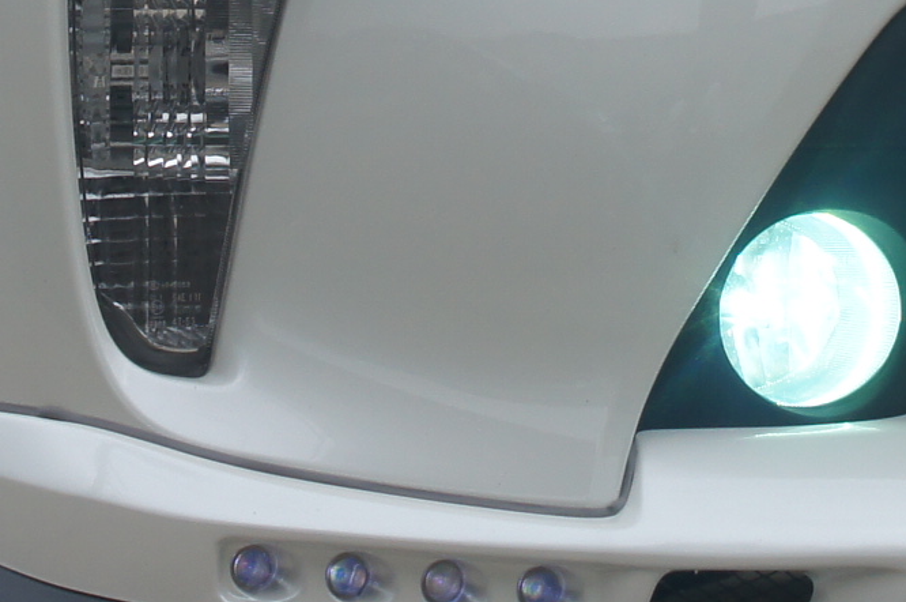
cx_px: 511
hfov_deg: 9.2
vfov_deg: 6.0
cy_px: -441
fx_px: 5654
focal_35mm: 225
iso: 200
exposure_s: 1/500
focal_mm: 28
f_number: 7.1
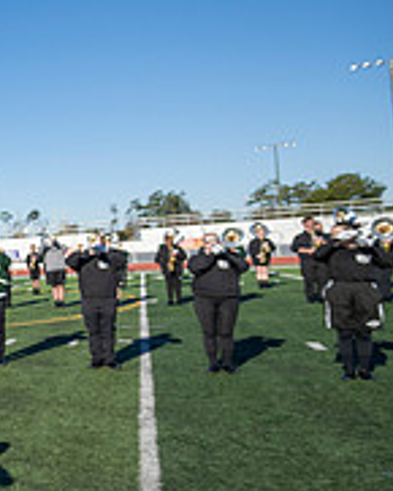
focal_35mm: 42
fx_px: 610
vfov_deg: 43.8
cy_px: 259
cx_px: -336
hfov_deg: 21.2
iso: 160
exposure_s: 1/2000
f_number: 4
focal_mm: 14
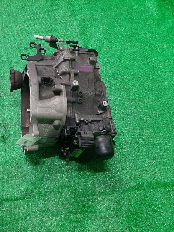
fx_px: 235
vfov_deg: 52.6
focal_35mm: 35
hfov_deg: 40.6
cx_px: 72
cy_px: 116
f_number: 1.7
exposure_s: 1/50
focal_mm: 3.93
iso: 100
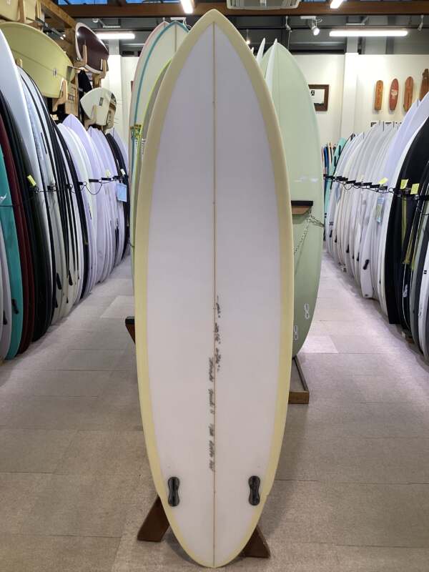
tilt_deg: -13.6
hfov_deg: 45.4
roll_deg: +0.5
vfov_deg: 58.4
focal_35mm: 31
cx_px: 214
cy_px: 286
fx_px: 512
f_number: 2.4
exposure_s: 1/50
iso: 64
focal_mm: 3.3
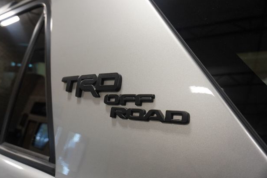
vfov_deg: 51.3
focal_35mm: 25
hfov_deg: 71.5
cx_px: 128
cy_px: 91
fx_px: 185
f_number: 4
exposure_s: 1/60
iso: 640
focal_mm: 16
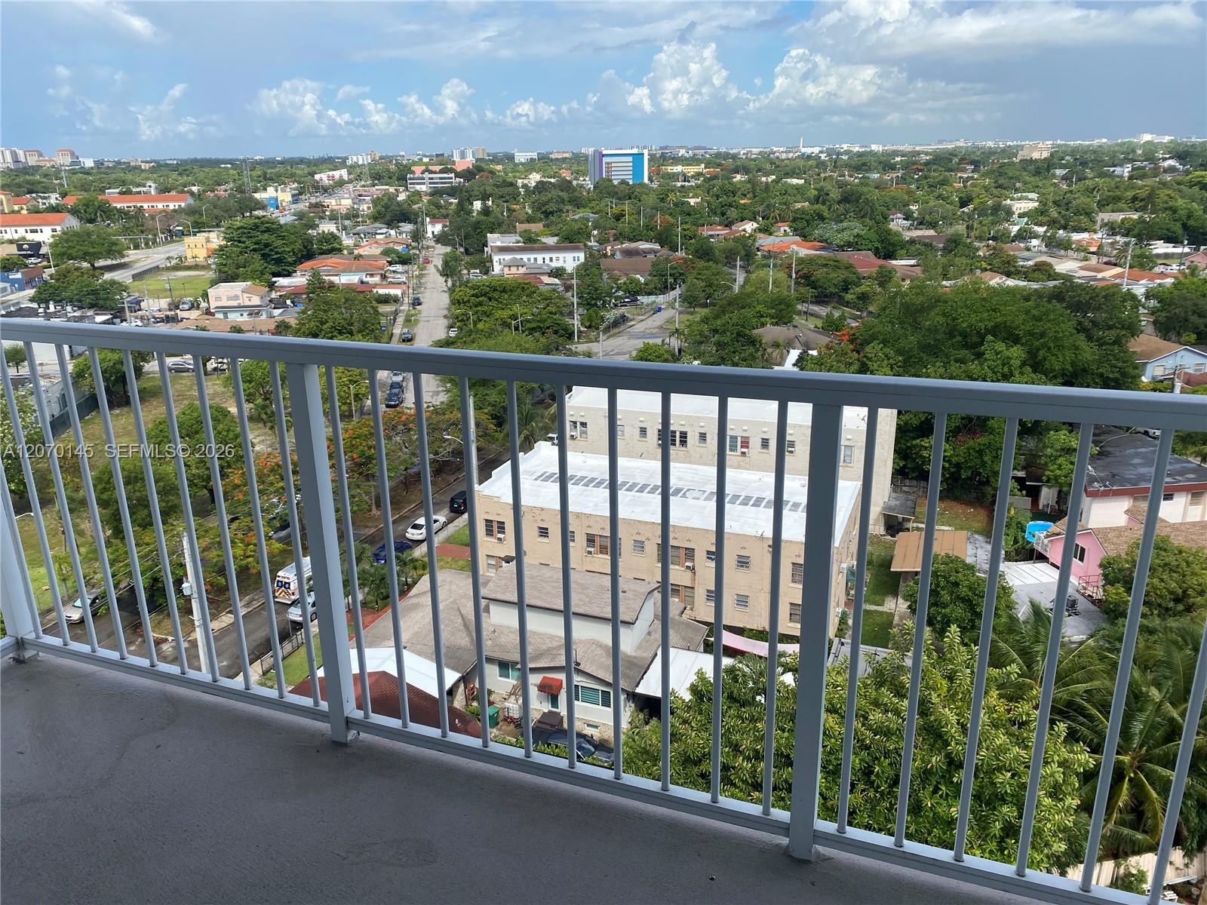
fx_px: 907
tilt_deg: -20.1
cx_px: 604
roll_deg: +1.4
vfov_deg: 53.1
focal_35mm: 26
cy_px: 452
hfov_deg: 67.3
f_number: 1.8
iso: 32
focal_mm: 4.25
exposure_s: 1/2755
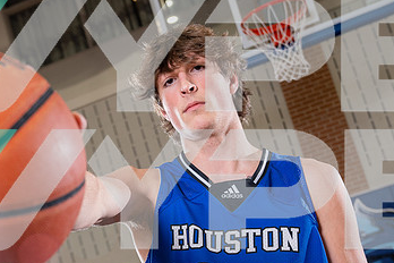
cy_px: 190
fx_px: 657
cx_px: 187
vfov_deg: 22.5
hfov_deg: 33.4
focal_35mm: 60
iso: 640
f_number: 4.5
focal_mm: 36
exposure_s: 1/200
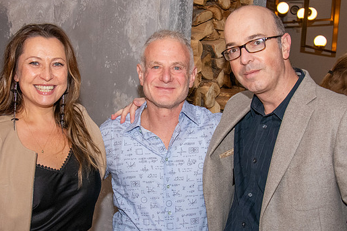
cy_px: 127
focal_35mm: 69
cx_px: 140
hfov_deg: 29.2
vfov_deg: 19.7
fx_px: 665
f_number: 11
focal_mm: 38
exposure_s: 1/100
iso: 5000
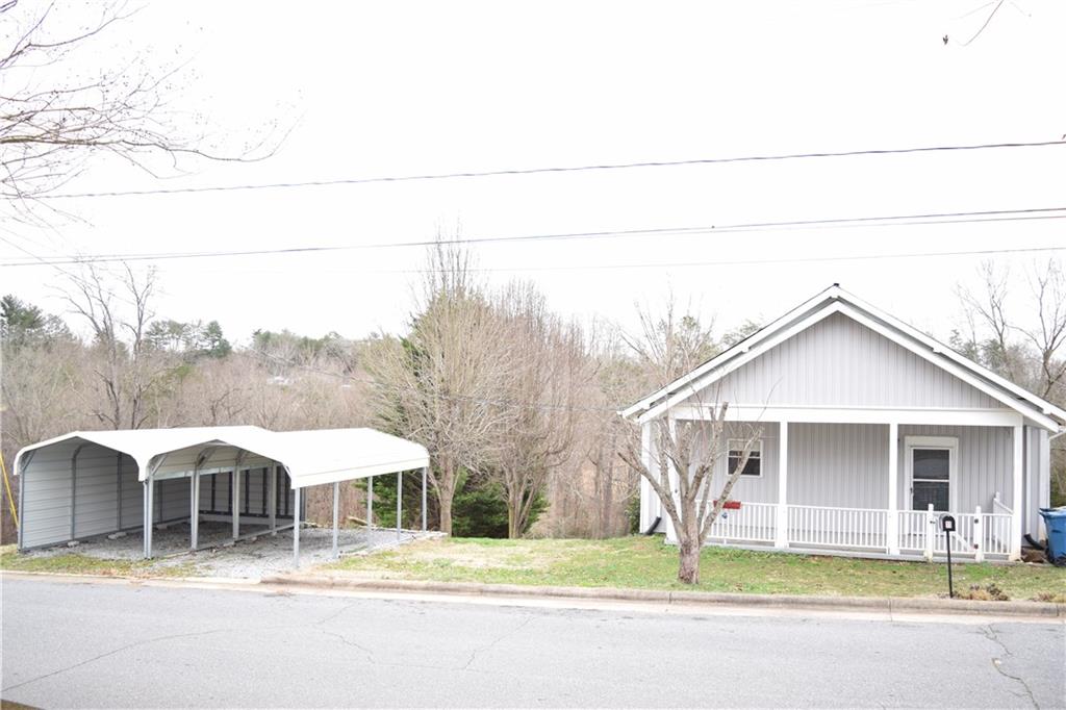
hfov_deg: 67.4
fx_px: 799
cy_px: 355
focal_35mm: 27
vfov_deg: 47.9
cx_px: 533
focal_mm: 18
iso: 200
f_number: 3.5
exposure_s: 1/200
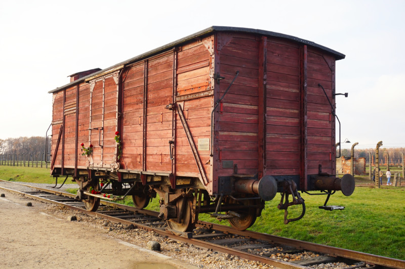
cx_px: 202
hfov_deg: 49.6
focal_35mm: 39
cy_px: 134
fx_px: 438
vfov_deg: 34.2
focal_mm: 26
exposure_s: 1/60
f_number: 6.3
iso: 100
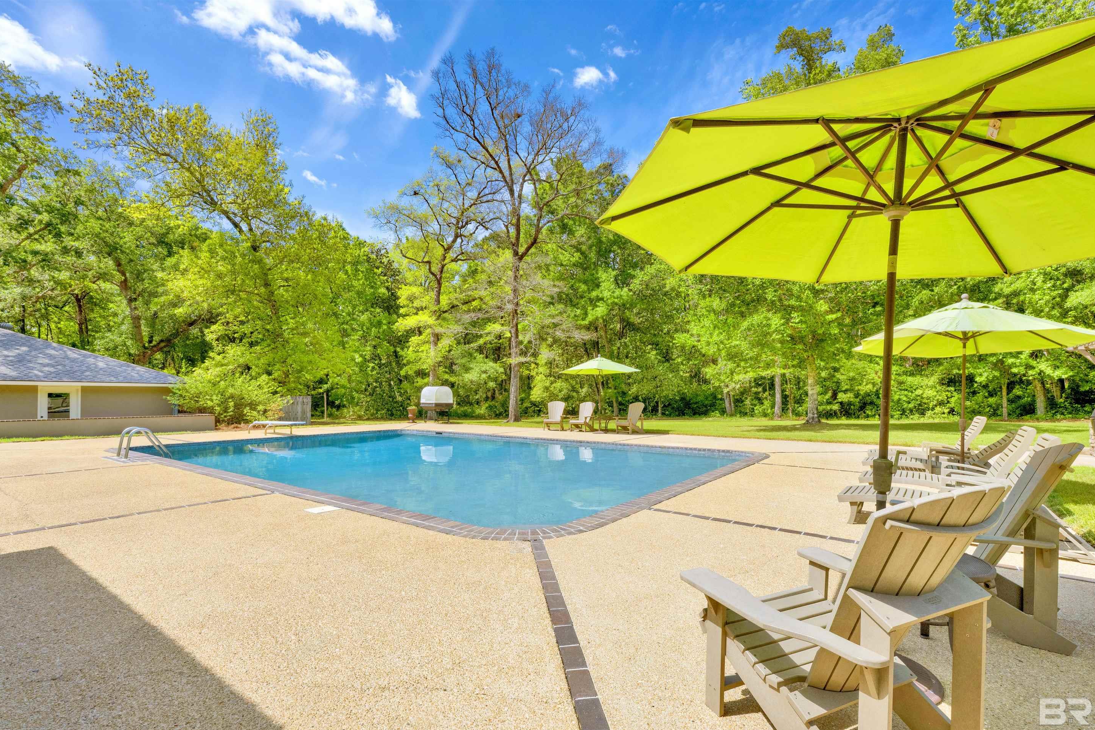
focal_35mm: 16
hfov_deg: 96.6
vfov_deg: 73.7
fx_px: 487
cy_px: 389
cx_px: 577
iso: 400
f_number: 11
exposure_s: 1/250
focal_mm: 15
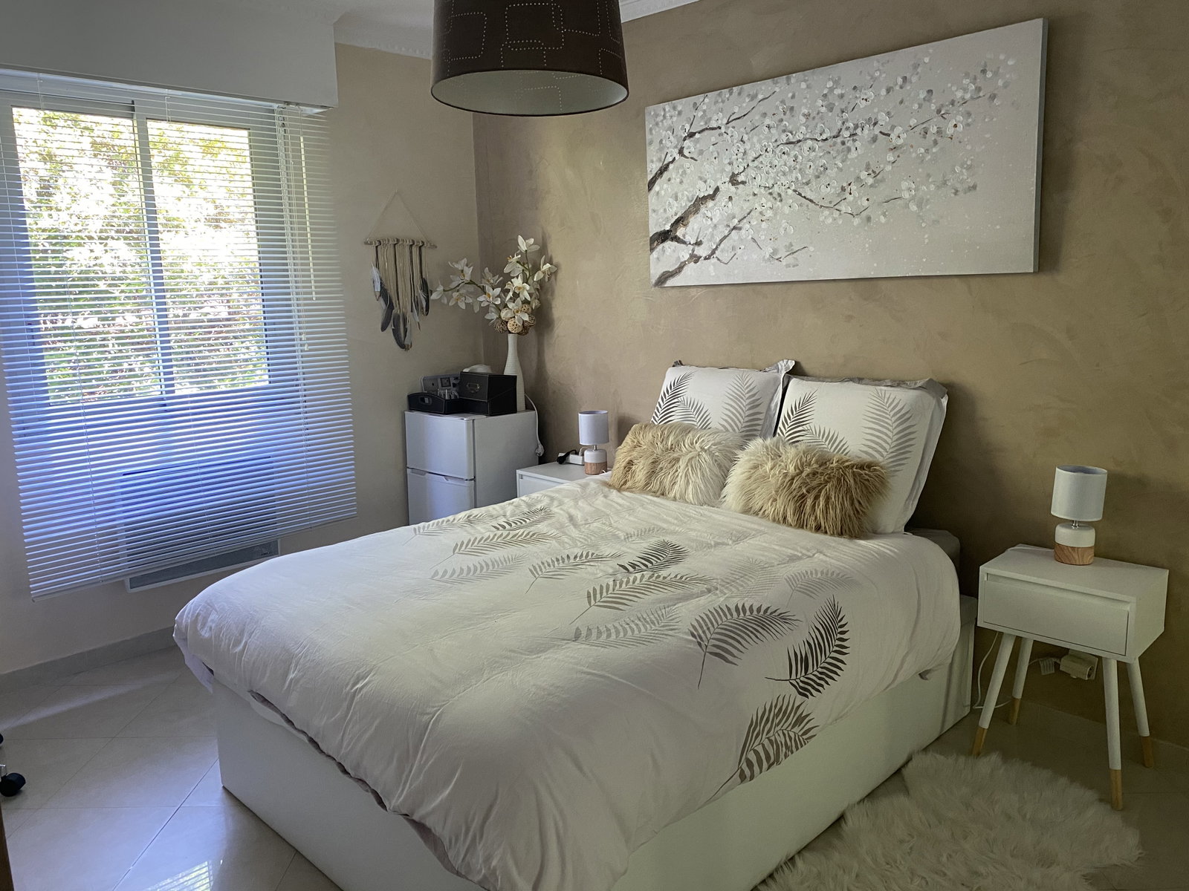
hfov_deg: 67.3
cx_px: 594
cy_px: 446
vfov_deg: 53.1
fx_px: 893
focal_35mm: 26
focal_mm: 4.25
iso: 250
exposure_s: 1/60
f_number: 1.8
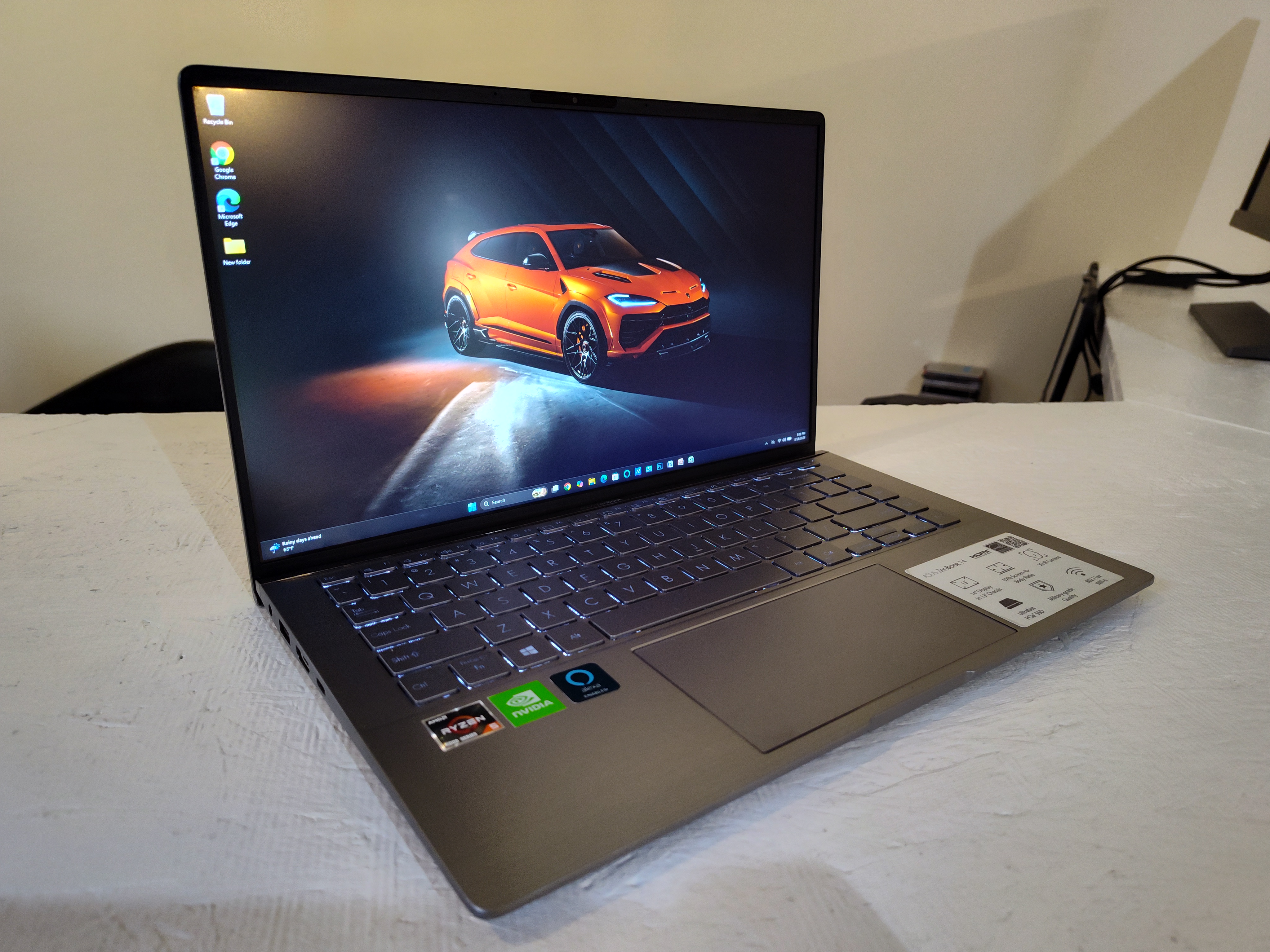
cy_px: 476
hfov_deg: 73.9
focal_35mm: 23
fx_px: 844
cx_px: 635
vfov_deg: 58.9
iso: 1400
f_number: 1.8
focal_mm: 5.56
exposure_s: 1/60
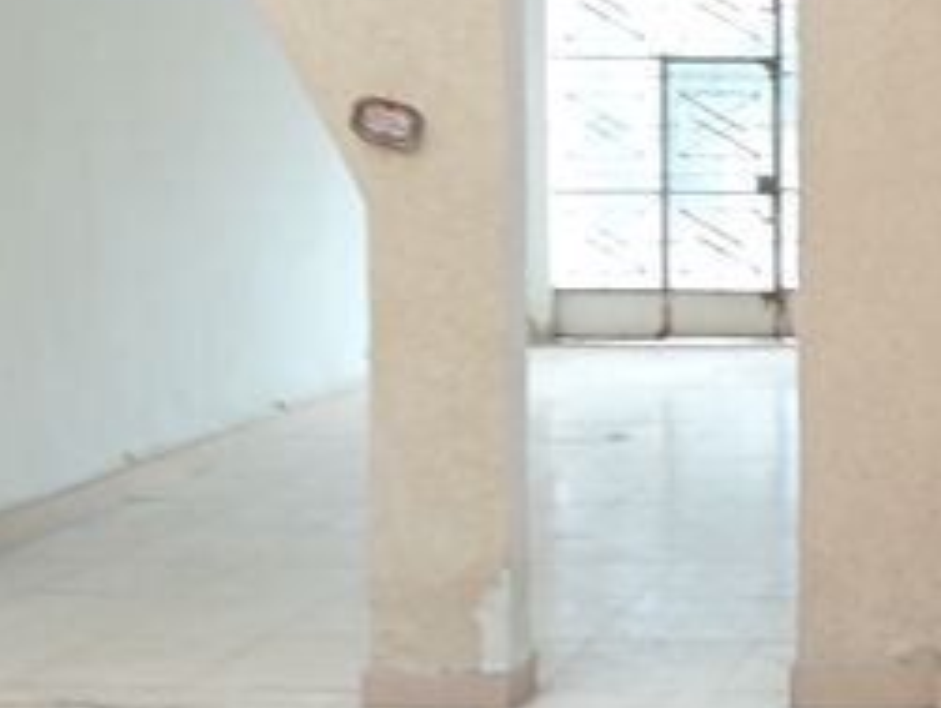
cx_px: 1050
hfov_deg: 24.4
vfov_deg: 19.8
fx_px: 2015
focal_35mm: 74
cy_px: 157
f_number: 1.8
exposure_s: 1/33.3
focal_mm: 3.98
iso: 183
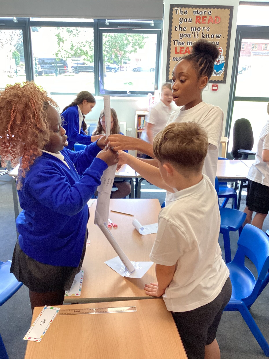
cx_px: 137
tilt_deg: -20.2
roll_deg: -1.7
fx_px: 332
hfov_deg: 44.2
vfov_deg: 56.8
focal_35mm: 32
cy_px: 180
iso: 50
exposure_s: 1/60
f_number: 2.4
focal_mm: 3.3
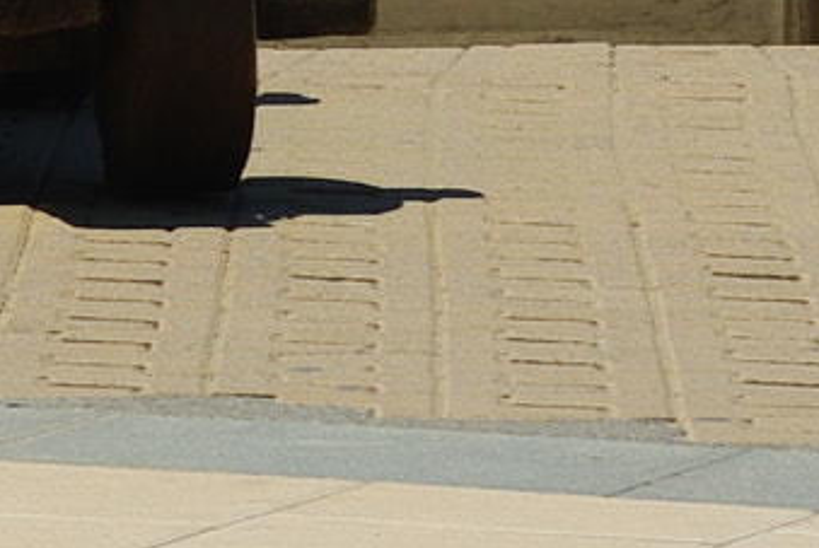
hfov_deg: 4.1
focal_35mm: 496
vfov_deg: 2.8
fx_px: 11299
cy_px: -593
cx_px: -389
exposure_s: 1/350
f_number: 9.5
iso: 100
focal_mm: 55
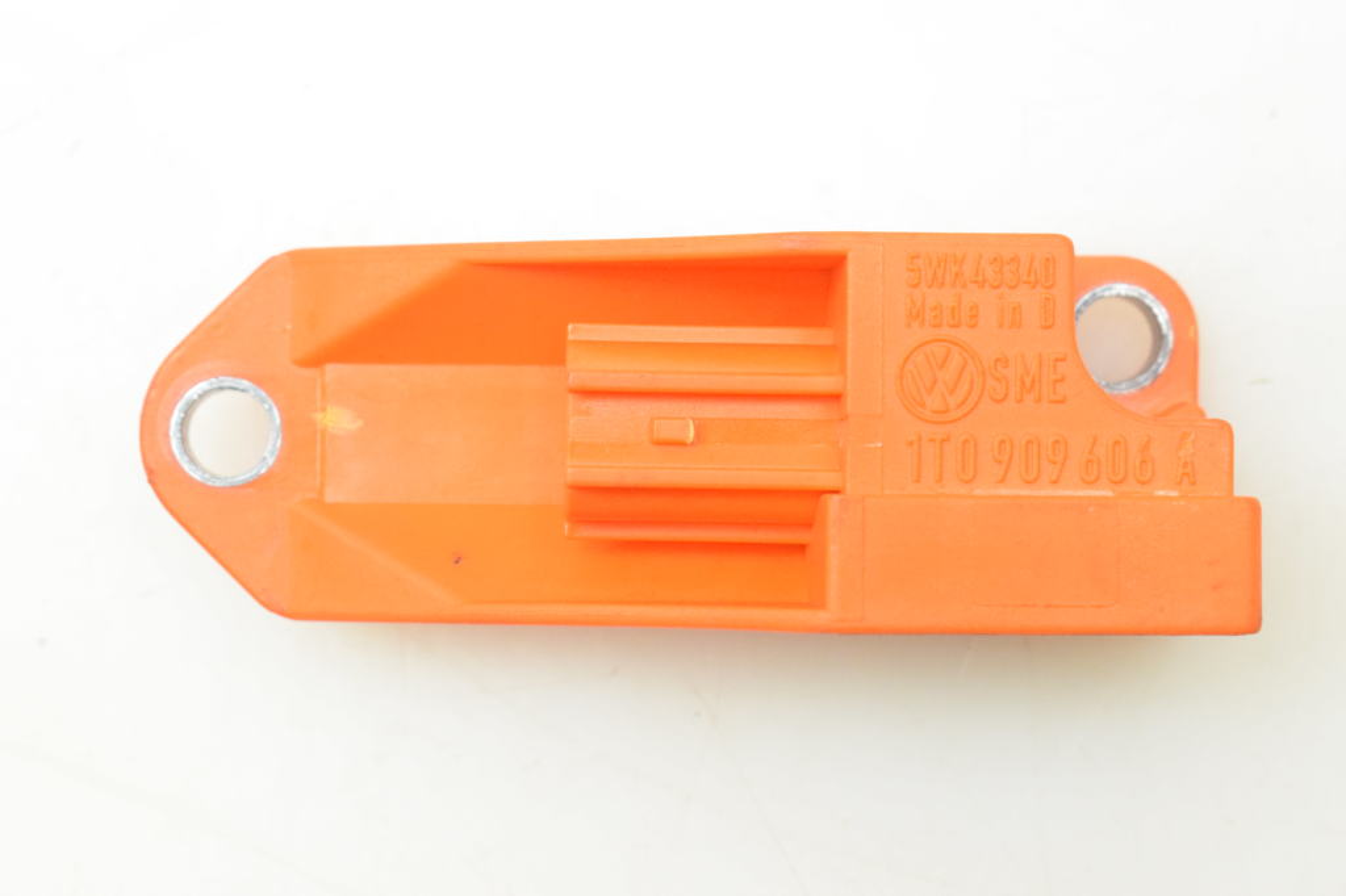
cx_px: 673
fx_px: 3083
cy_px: 448
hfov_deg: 24.6
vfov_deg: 16.5
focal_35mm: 82
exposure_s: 1/400
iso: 6400
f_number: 10
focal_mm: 55
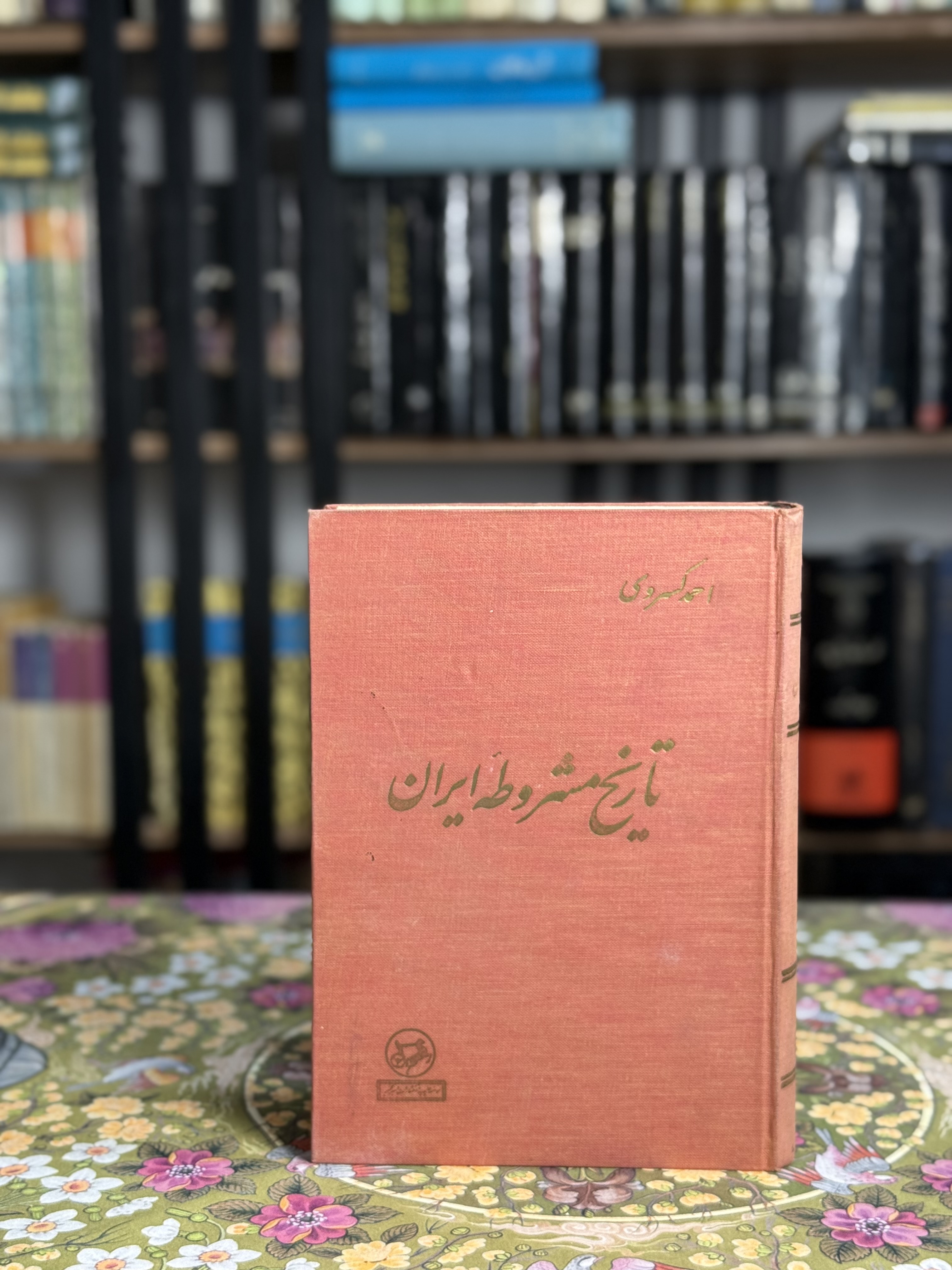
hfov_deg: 30.3
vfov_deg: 39.7
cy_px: 635
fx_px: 1760
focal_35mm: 48
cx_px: 476
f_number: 1.78
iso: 125
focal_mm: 6.76
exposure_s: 1/100
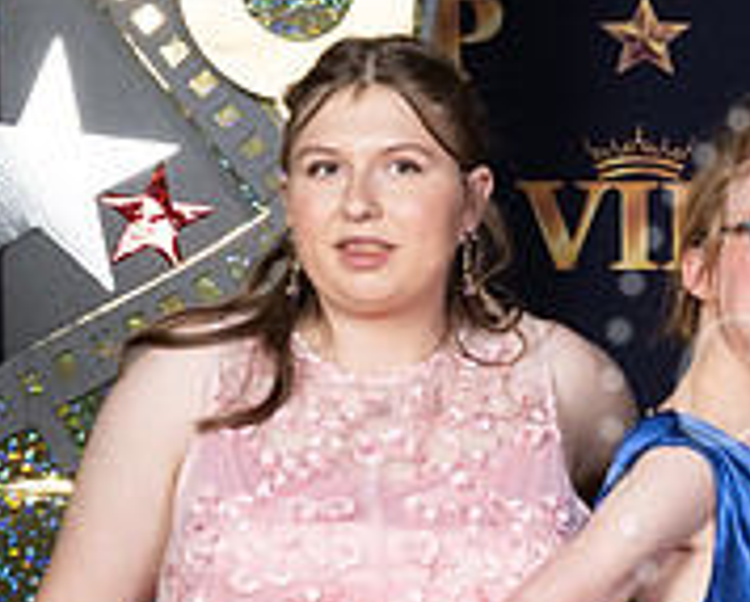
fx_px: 4691
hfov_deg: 9.0
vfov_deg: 7.3
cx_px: 1034
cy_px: 806
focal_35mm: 211
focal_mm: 37
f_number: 8
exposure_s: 1/80
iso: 400
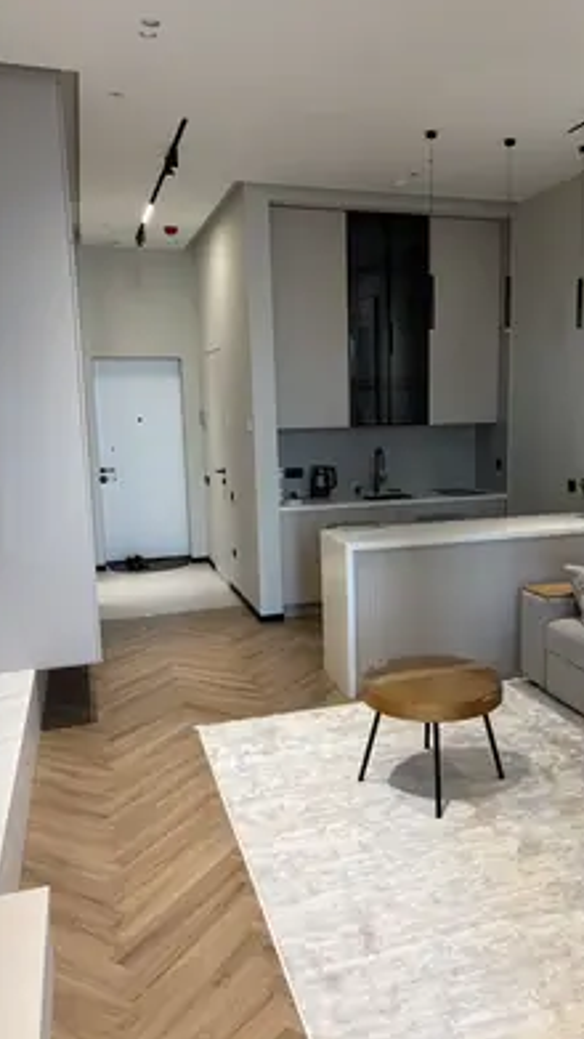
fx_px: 798
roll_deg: +0.4
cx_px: 374
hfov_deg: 39.8
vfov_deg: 66.1
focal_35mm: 29
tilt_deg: -8.0
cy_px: 521
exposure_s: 1/119
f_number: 1.6
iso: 125
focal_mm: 5.96
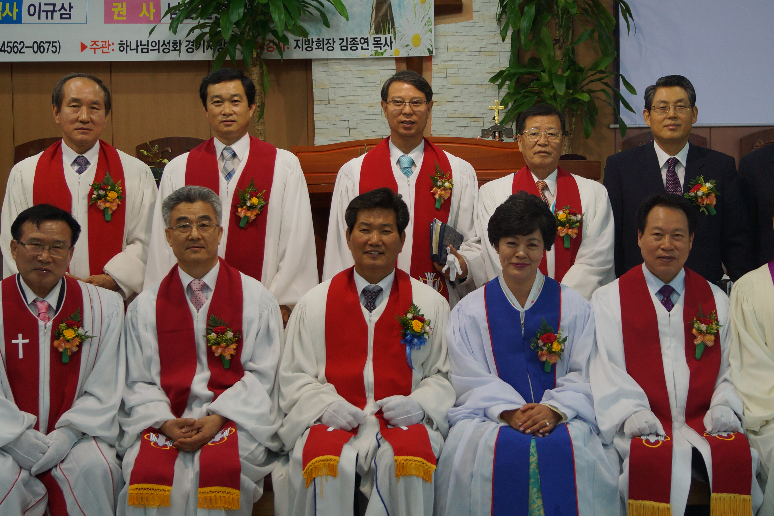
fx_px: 1139
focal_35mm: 53
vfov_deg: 25.5
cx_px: 476
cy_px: 236
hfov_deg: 37.3
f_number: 4
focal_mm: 24
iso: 160
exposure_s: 1/160
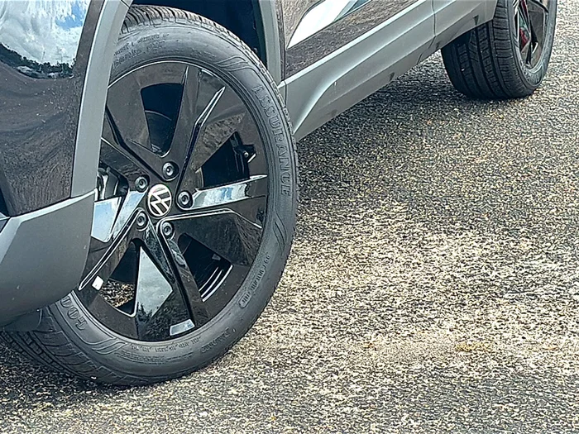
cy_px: 217
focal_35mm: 100
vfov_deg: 14.8
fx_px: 1673
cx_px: 290
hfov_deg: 19.6
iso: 80
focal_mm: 6.86
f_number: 1.78
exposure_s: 1/1672
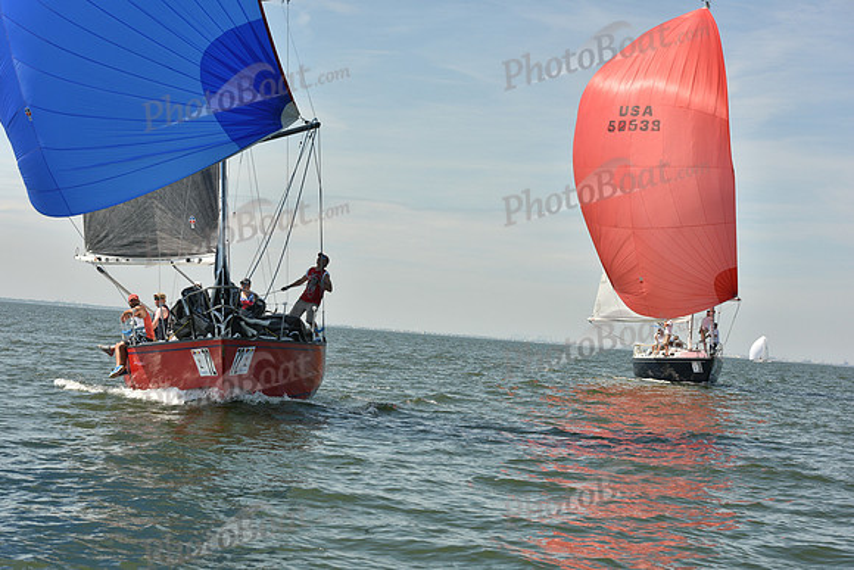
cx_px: 427
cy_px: 285
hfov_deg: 28.8
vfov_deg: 19.5
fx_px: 1661
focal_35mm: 70
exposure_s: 1/1000
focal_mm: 70
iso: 320
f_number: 10
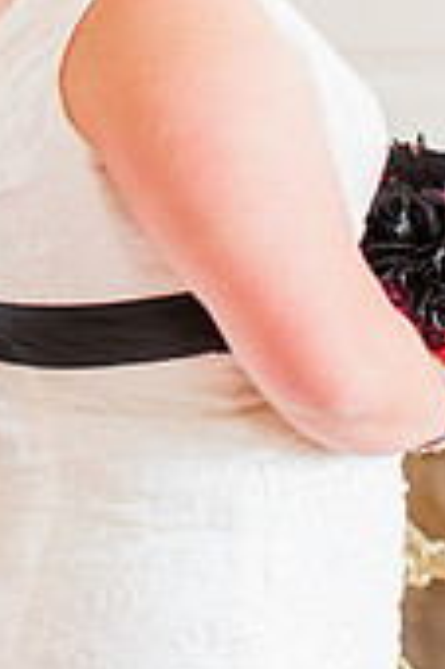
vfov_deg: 14.6
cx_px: 67
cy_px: 28
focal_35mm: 139
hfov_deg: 9.8
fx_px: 2582
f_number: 1.8
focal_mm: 35
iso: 800
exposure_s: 1/100
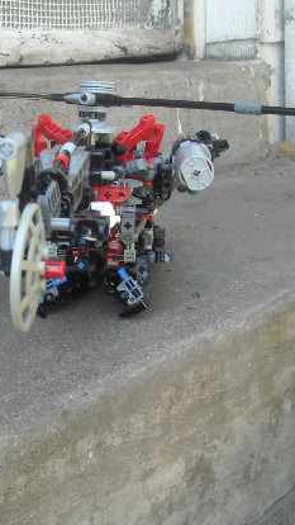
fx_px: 820
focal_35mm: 59
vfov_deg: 35.4
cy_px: 282
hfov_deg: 20.1
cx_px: 52
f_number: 2.8
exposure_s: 1/250
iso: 308
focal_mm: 5.7
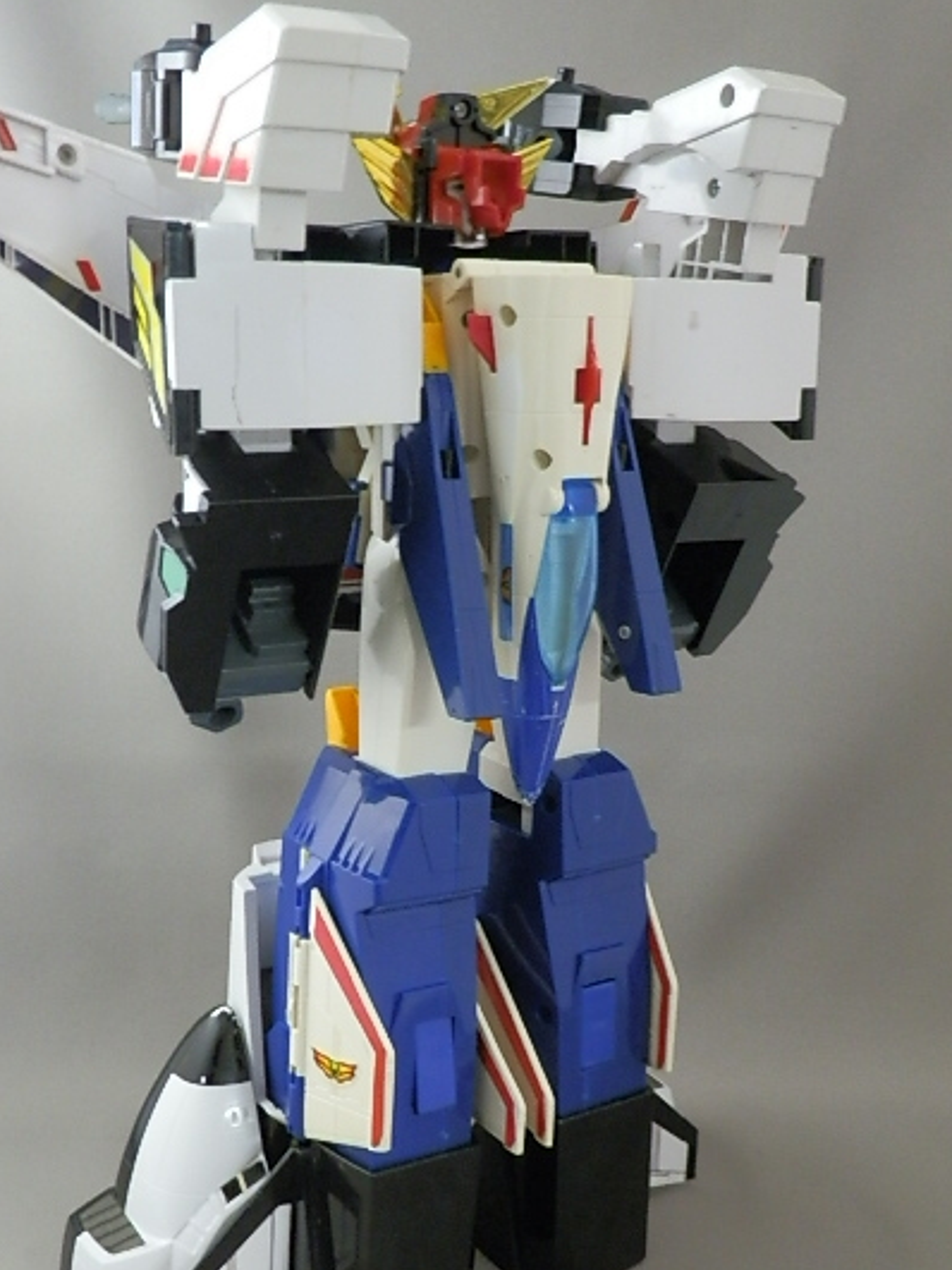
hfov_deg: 35.0
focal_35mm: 41
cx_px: 397
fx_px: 1504
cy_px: 703
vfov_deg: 45.7
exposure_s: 1/8
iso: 200
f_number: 3.5
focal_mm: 6.17
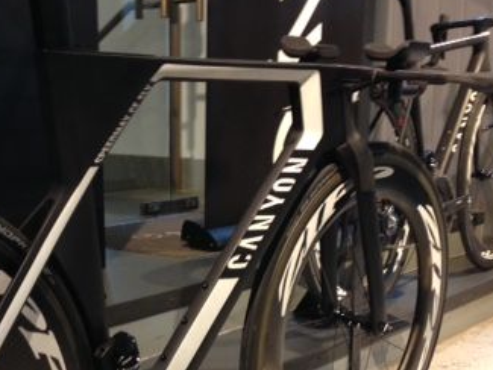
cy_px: 274
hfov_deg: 29.7
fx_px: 926
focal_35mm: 65
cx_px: 176
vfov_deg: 22.4
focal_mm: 4.12
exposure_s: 1/20
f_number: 2.4
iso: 125
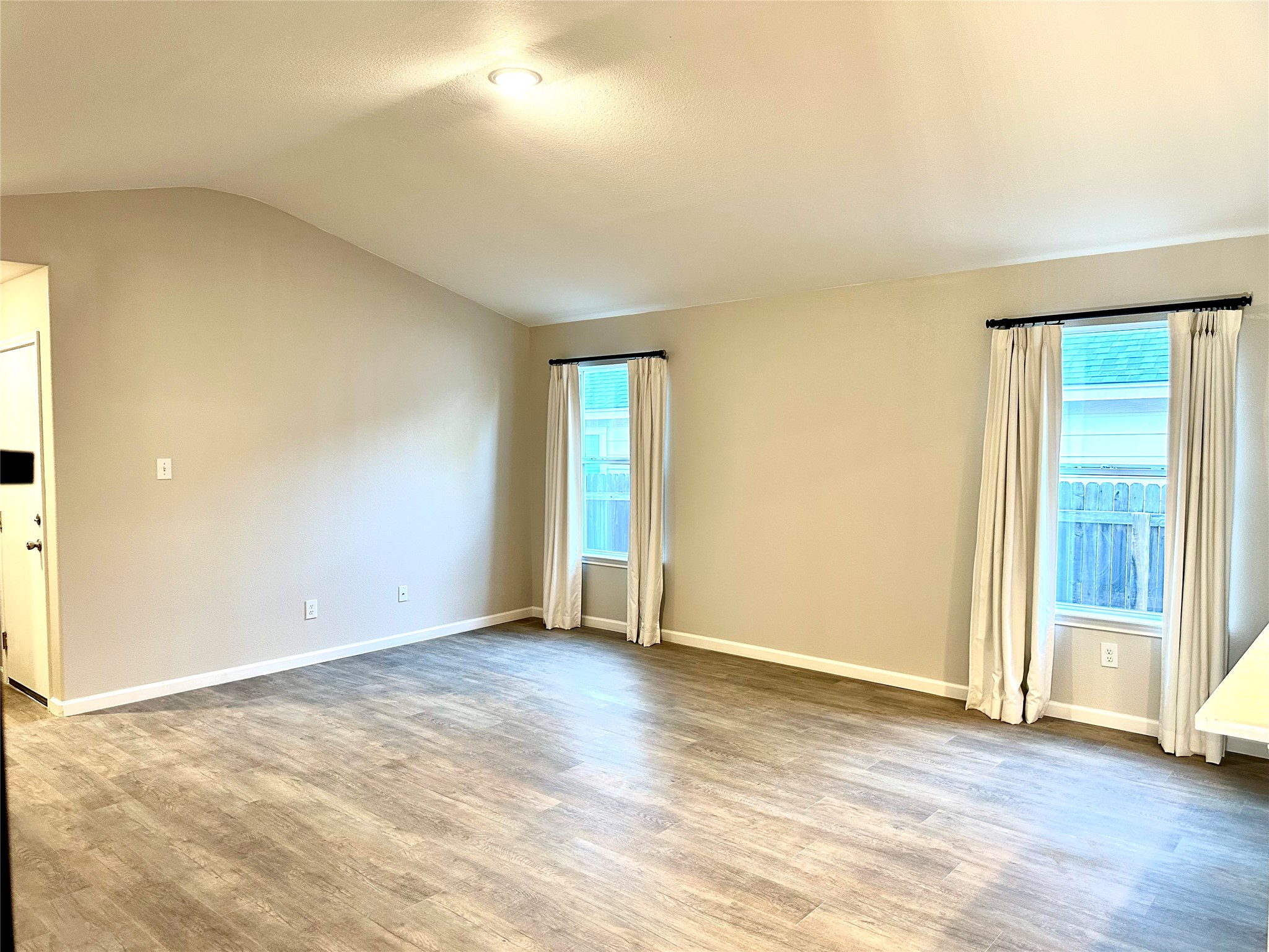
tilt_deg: -2.6
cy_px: 476
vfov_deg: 56.8
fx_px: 880
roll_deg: -0.5
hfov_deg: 71.6
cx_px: 634
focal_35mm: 24
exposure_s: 1/60
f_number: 1.78
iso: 200
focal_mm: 6.86
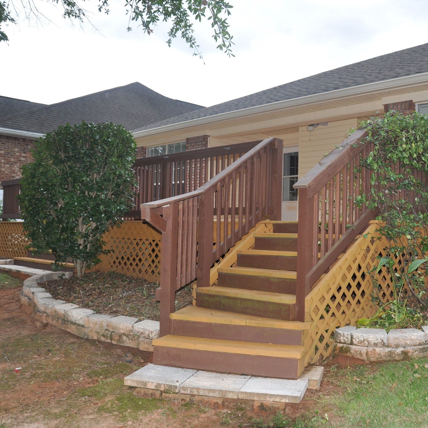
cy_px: 212
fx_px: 490
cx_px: 270
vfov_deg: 47.2
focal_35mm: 35
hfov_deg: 46.8
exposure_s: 1/125
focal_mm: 18
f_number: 3.5
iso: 400
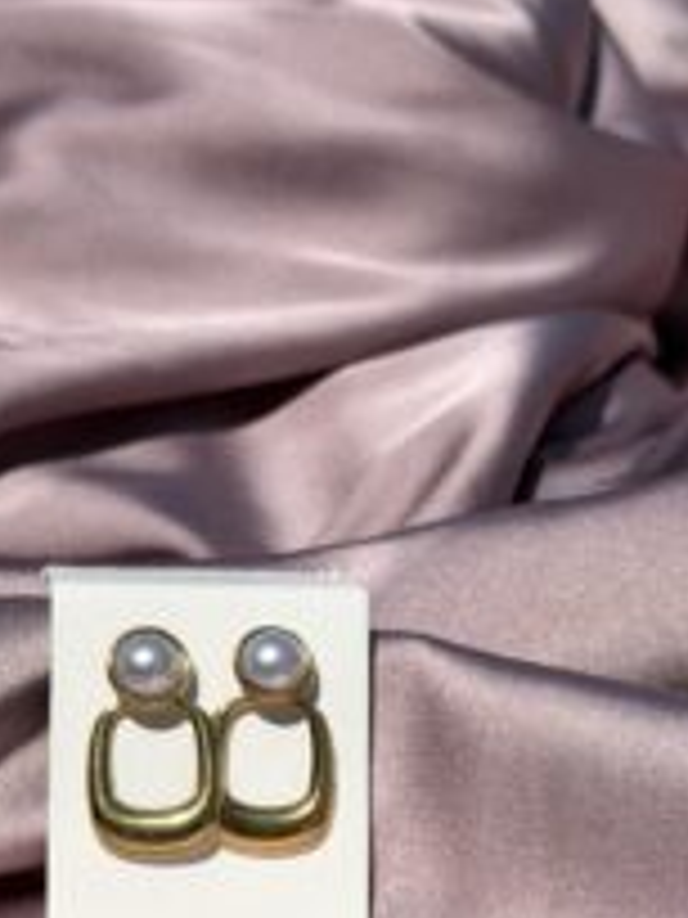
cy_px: 783
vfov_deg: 20.5
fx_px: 2491
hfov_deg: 15.7
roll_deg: +2.8
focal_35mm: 94
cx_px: 216
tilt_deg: -30.8
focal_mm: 6.76
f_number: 1.78
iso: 64
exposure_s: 1/16129
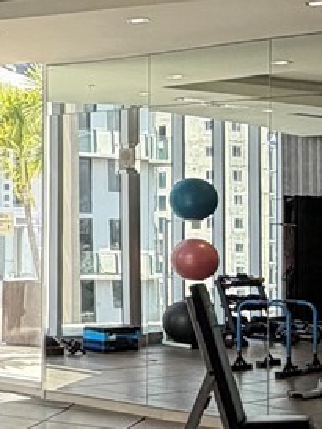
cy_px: 226
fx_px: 1016
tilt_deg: -0.3
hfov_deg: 15.5
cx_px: -256
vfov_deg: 23.8
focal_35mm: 82
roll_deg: -0.2
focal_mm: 2.22
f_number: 2.2
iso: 125
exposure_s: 1/120
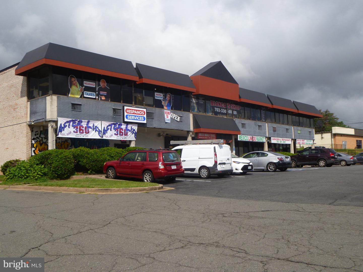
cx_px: 182
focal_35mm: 36
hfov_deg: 51.4
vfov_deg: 39.7
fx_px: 378
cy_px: 136
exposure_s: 1/1000
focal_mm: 6.5
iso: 80
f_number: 3.6
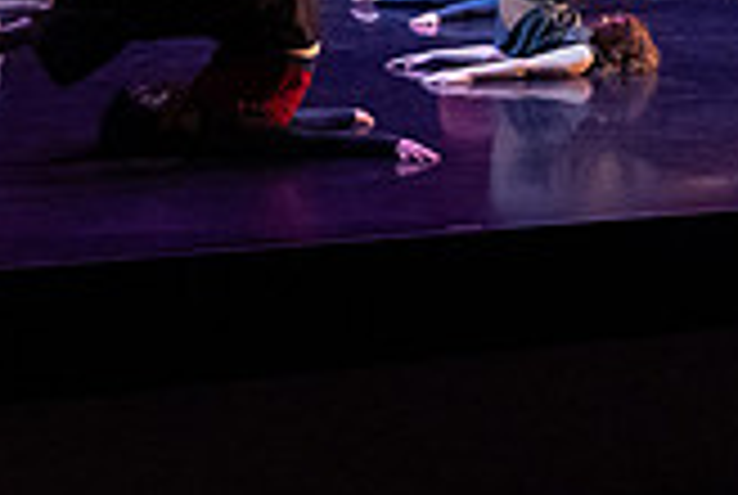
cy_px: -306
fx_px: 2444
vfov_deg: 11.0
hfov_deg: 15.7
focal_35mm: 119
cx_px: 1117
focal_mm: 28
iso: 4000
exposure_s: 1/400
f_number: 4
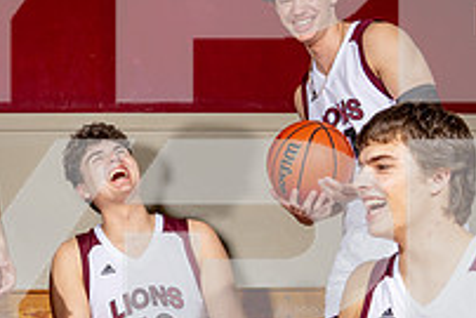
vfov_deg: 19.5
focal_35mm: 69
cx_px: 78
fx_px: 913
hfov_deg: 28.4
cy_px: 265
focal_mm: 24
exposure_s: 1/250
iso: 100
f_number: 7.1
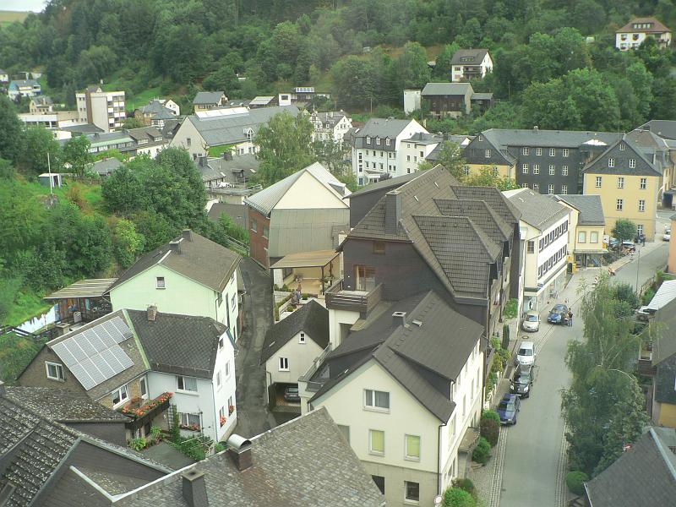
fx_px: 703
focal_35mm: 36
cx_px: 338
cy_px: 254
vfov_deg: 39.7
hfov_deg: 51.4
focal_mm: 6
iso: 80
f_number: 3.2
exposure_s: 1/100
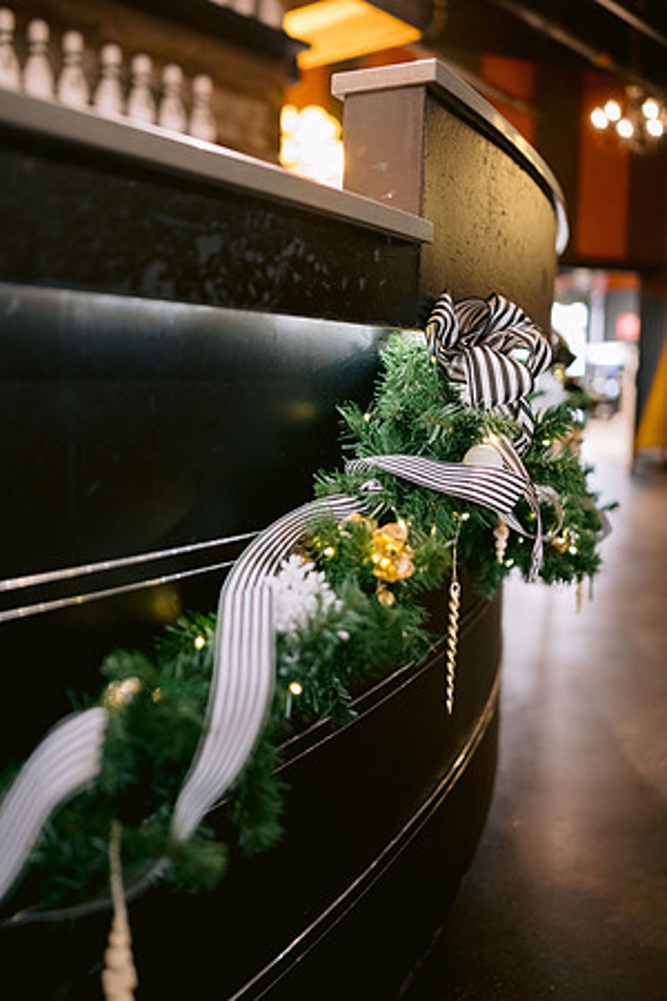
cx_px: 334
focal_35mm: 35
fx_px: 973
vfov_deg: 54.4
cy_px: 500
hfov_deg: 37.9
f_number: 1.8
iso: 1600
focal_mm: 35
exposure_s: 1/40
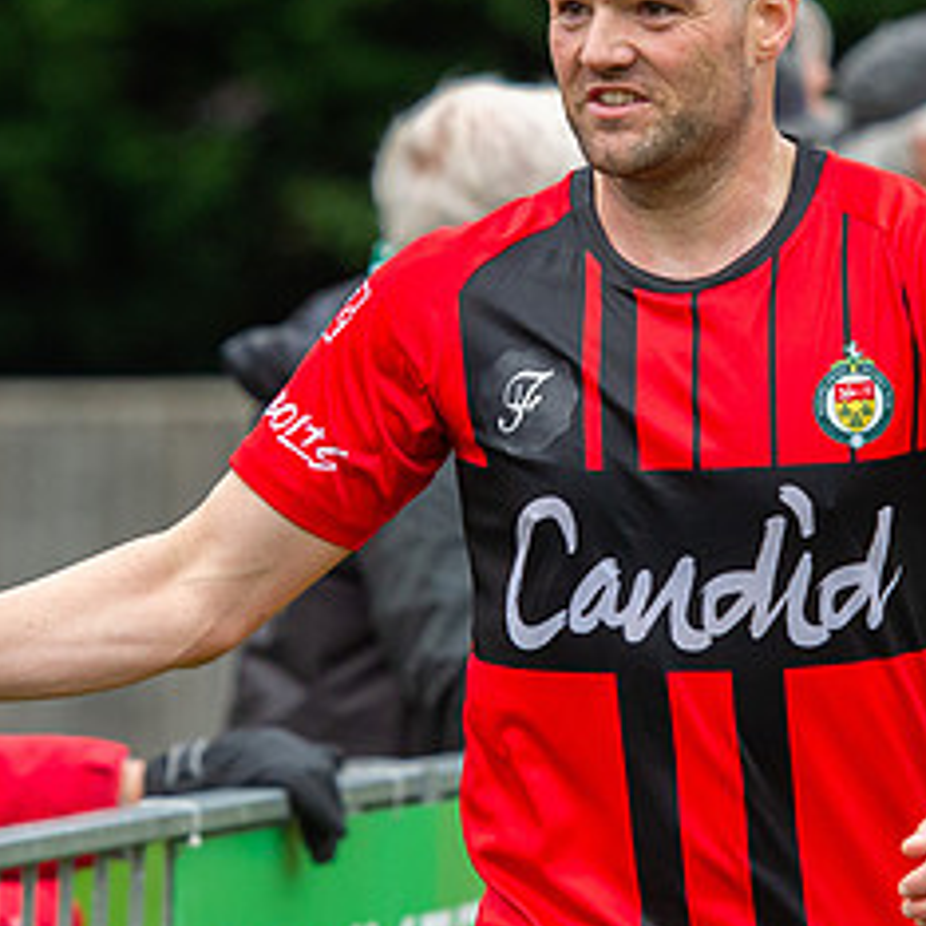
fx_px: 12560
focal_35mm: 415
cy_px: 343
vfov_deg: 4.2
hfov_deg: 4.2
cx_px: 608
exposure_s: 1/800
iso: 1600
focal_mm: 160
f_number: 3.5
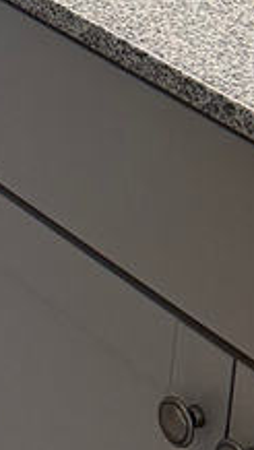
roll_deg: -2.5
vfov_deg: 11.0
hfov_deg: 6.2
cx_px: -442
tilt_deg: -13.2
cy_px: -334
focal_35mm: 184
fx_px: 2198
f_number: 1.78
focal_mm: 6.76
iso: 200
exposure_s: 1/230
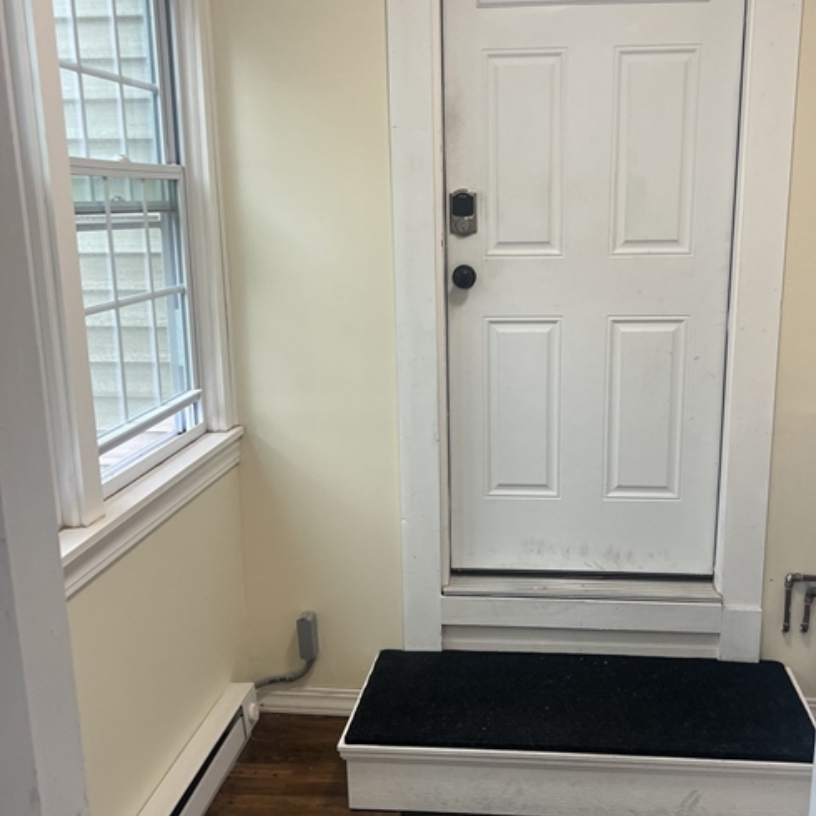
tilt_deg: -13.5
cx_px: 470
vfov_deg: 46.0
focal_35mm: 36
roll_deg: +0.4
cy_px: 428
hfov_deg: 45.9
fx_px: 960
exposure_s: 1/120
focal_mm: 5.7
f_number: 1.5
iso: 100
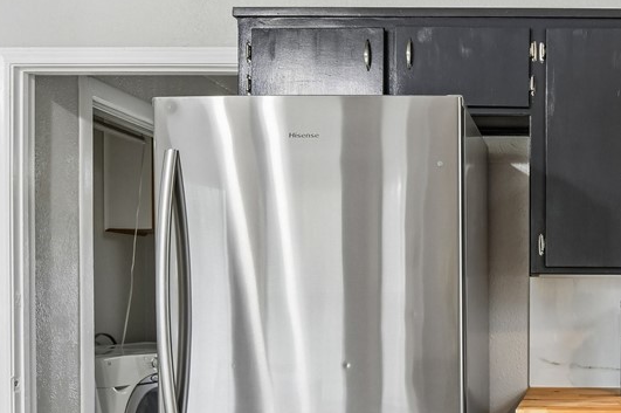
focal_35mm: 46
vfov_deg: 29.0
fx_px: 793
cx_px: 581
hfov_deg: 39.1
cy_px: 277
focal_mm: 15
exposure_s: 1/13
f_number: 8
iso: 400
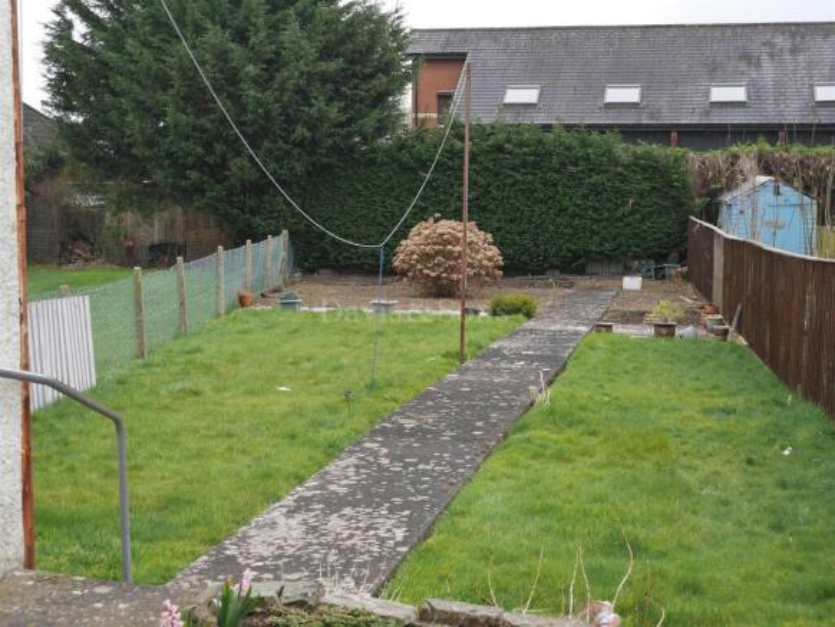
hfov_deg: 34.3
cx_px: 418
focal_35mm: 56
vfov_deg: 26.1
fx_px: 1351
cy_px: 314
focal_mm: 28
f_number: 6.3
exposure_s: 1/125
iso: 200
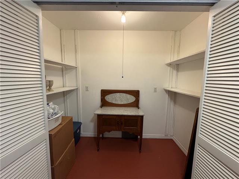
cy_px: 90
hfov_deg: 102.1
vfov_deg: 85.7
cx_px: 120
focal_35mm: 14
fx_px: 97
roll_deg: -0.3
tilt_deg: -6.4
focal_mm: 2.22
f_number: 2.2
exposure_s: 1/120
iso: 250
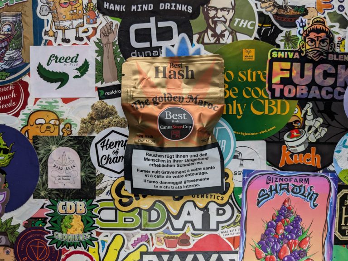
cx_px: 174
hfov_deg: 65.3
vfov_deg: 51.4
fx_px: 271
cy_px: 130
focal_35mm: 27
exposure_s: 1/285
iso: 44
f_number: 1.73
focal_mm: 4.38
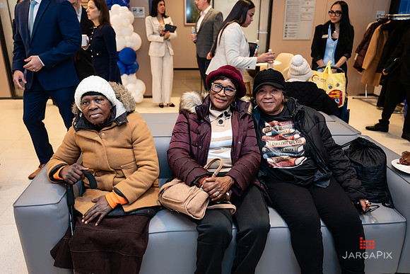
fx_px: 323
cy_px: 137
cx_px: 205
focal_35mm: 28
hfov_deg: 64.8
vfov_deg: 45.9
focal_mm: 28
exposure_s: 1/160
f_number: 3.2
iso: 400
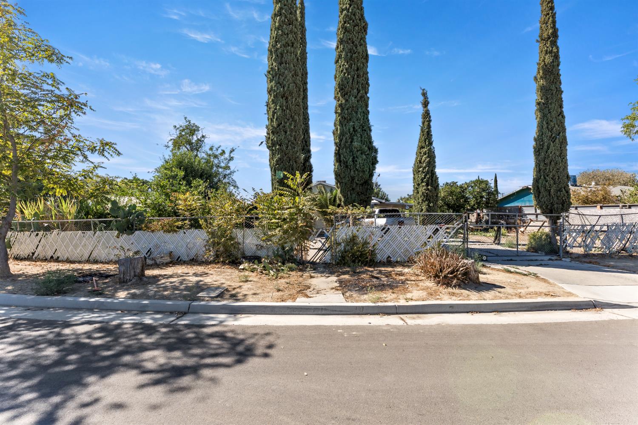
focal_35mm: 14
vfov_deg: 81.2
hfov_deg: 104.3
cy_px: 212
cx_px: 319
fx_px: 248
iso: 80
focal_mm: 14
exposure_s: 1/160
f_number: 10
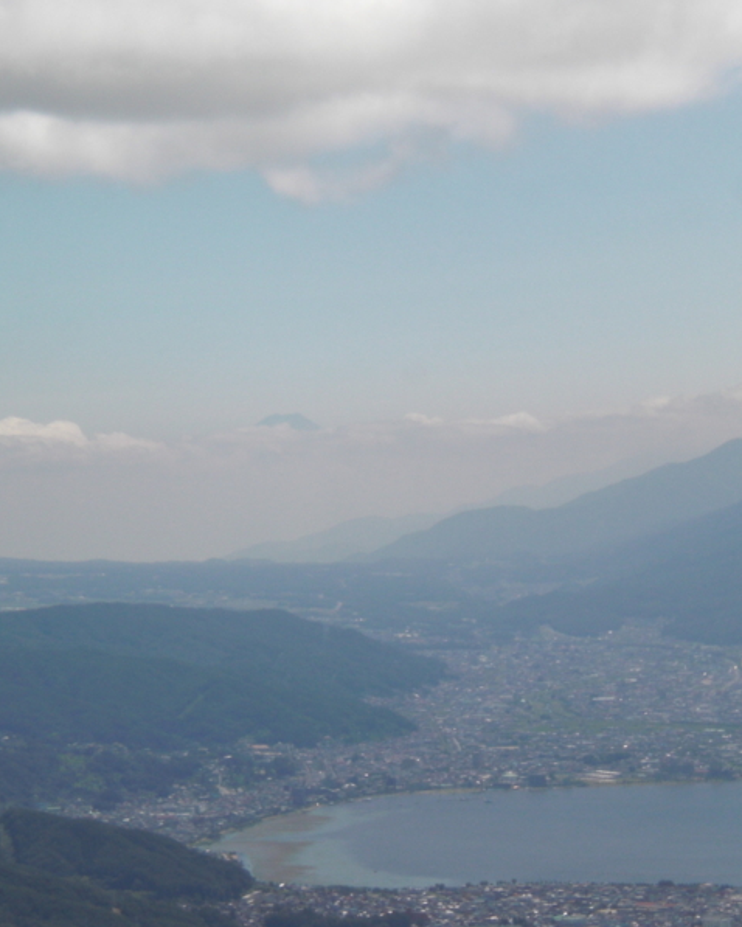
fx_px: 4088
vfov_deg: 12.9
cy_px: 464
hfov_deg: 10.4
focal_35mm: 149
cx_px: 309
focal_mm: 18.9
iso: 64
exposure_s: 1/200
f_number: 10.5
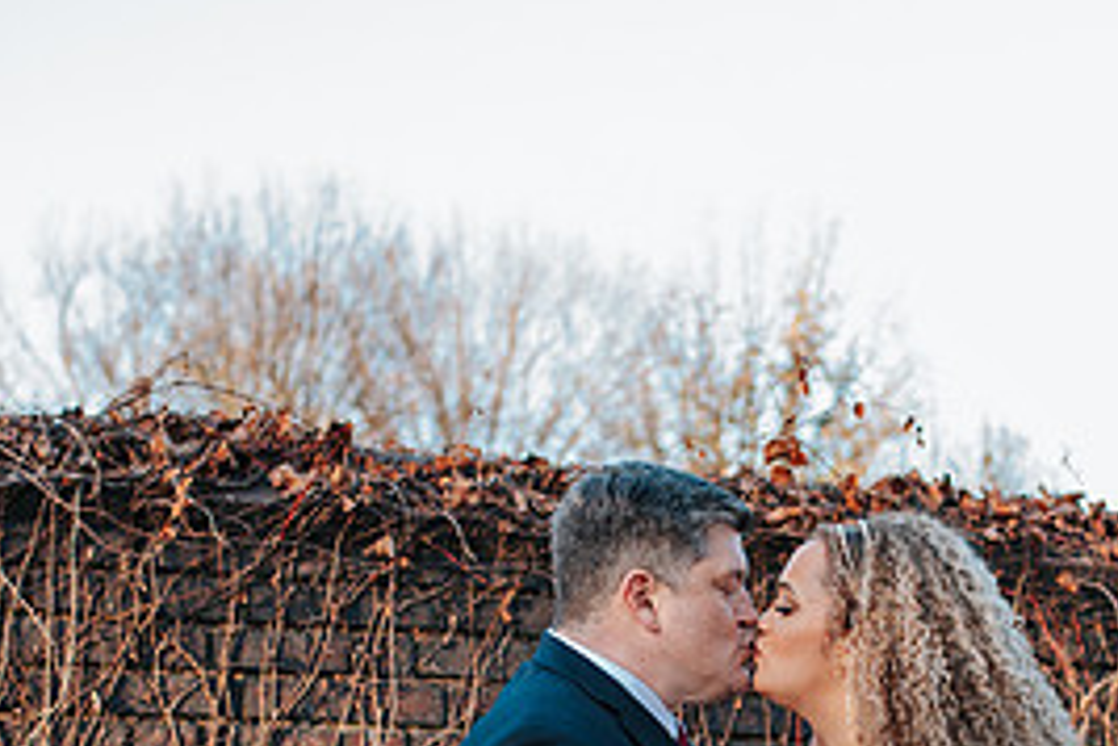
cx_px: 775
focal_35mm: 80
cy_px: 798
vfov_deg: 16.6
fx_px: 2484
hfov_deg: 25.2
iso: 640
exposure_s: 1/500
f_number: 2.8
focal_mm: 35
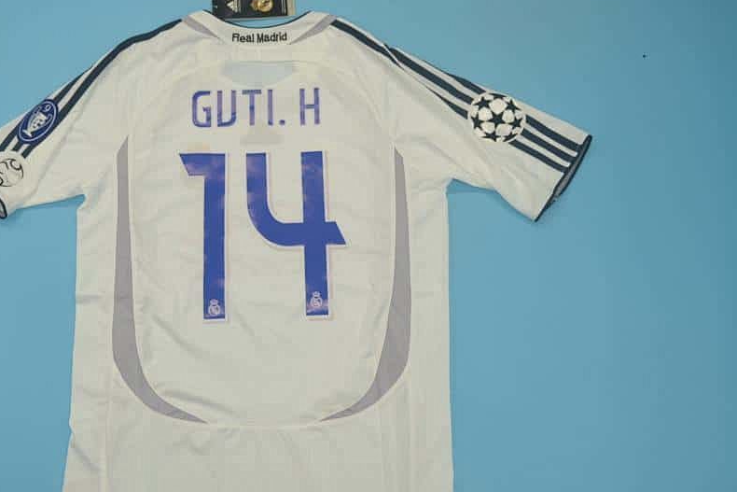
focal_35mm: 41
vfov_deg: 32.6
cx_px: 258
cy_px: 291
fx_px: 839
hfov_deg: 46.8
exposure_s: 1/60
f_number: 8
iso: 200
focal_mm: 20
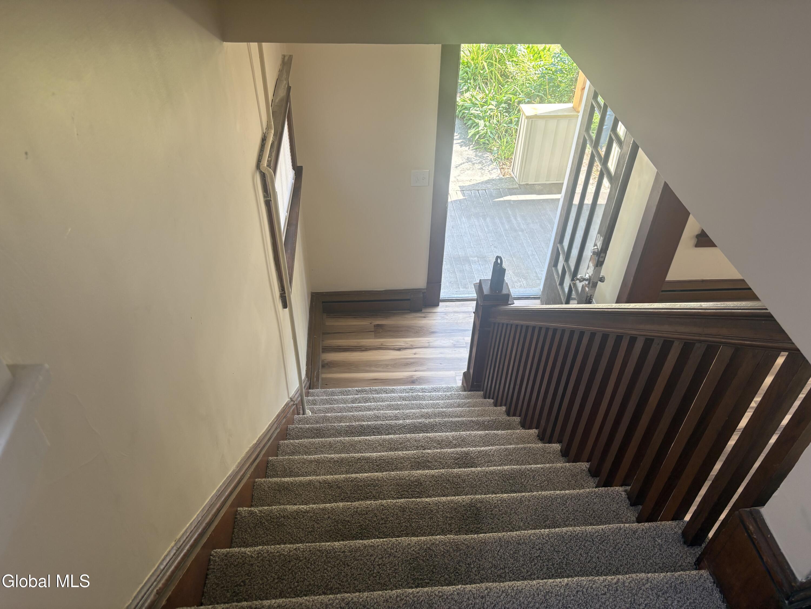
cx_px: 406
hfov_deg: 67.3
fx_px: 609
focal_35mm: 26
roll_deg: -1.3
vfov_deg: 53.1
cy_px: 304
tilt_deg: -39.9
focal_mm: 5.96
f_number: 1.6
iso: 80
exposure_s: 1/127
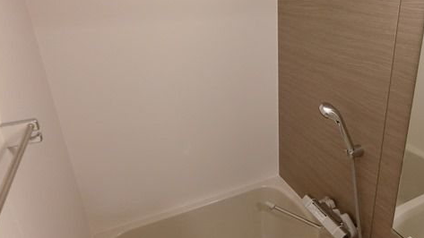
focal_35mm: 28
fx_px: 315
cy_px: 106
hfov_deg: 66.5
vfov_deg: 41.4
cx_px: 275
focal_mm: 4.06
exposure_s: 1/60
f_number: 2.7
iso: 400
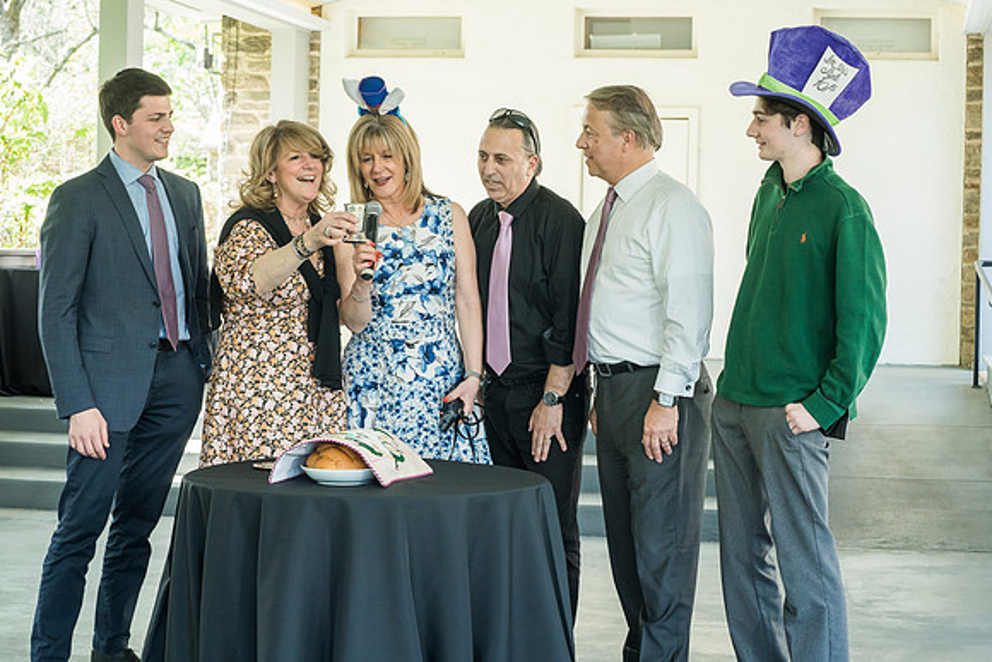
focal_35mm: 73
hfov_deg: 27.6
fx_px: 2017
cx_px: 519
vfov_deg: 18.6
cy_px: 342
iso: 1600
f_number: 7.1
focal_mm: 70
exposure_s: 1/125
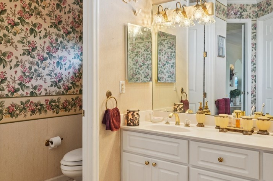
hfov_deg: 54.2
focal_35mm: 35
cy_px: 79
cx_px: 113
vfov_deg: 37.7
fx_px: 265
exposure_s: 1/15
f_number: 8
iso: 400
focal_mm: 23
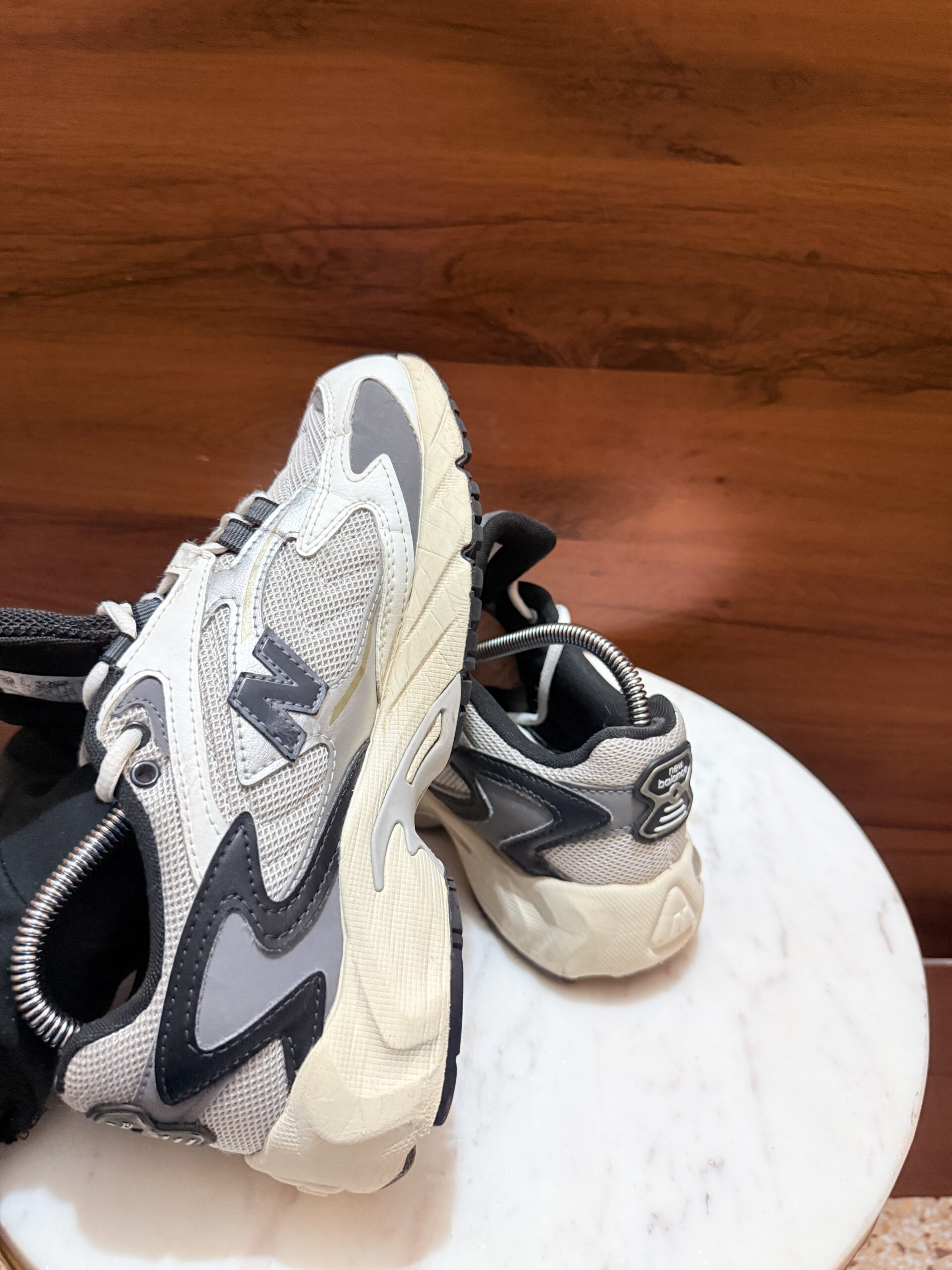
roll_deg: -4.0
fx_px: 880
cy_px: 635
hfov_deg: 56.8
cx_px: 476
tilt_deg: -30.4
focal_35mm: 24
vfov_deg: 71.6
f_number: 1.78
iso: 500
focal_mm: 6.76
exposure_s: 1/50
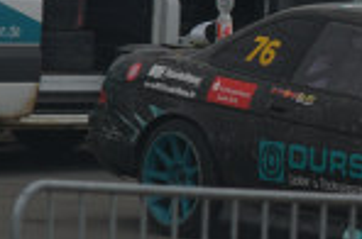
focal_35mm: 1015
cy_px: 99
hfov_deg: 2.0
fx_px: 10184
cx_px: 455
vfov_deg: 1.3
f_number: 5.6
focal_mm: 200
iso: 160
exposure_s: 1/160
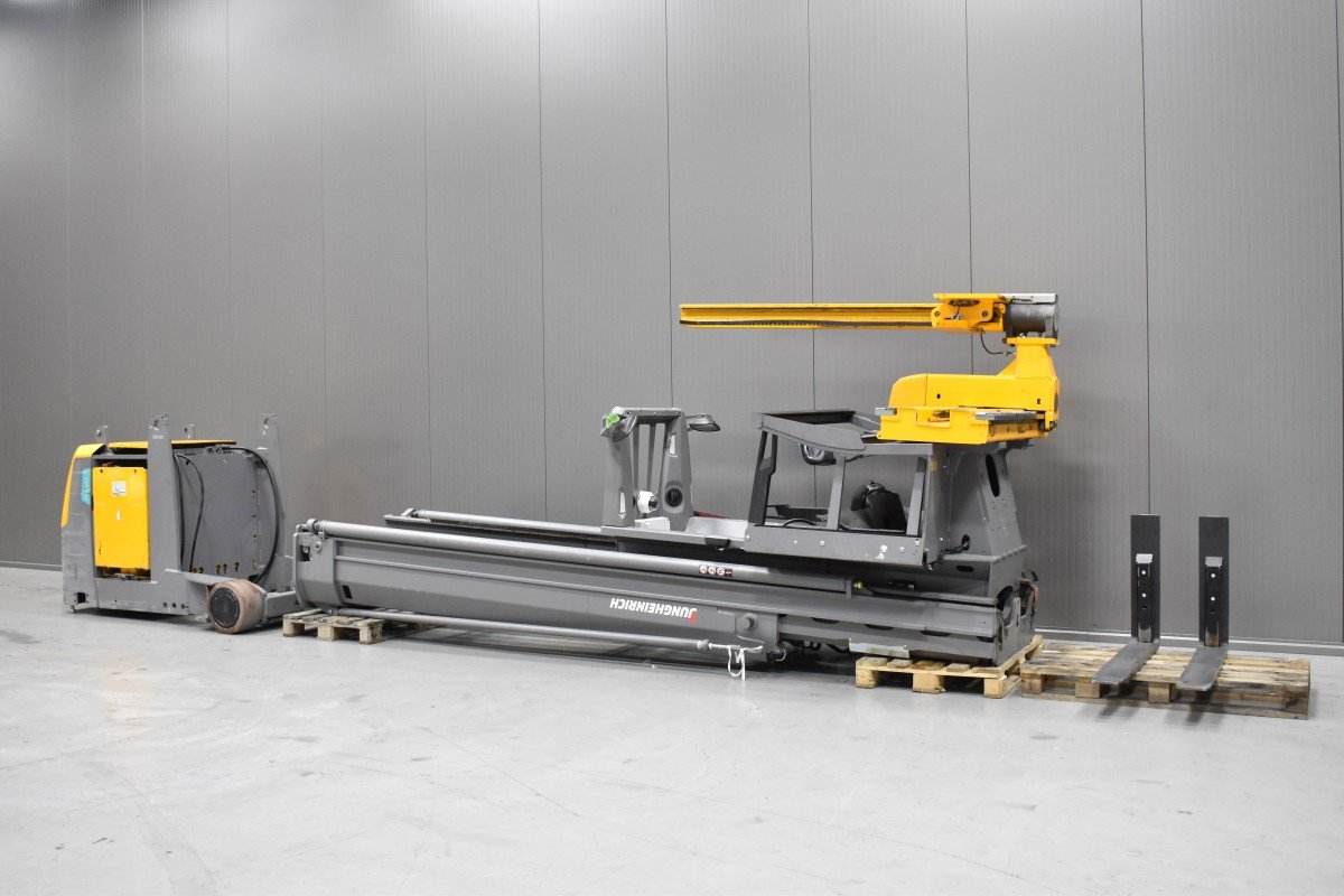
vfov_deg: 38.4
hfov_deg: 55.1
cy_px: 448
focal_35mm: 34
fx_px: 1288
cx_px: 672
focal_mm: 23
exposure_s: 1/50
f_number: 5
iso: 1600
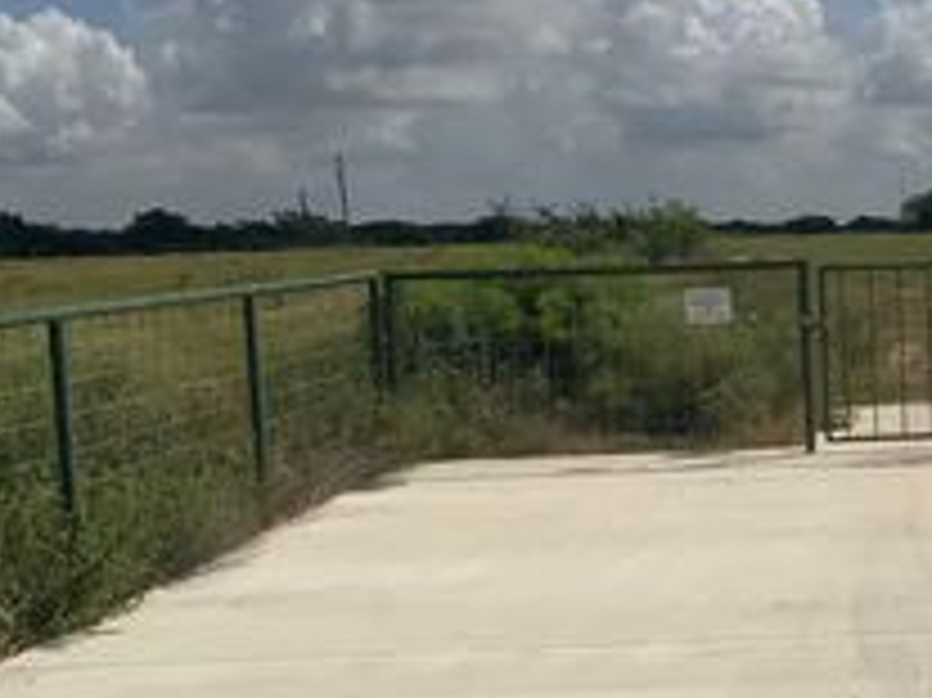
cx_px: 1054
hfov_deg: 25.5
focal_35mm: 70
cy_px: 430
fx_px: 1884
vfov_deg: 21.0
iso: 20
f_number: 1.8
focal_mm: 3
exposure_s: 1/8621
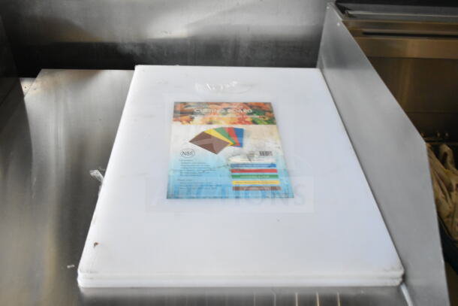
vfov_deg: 40.0
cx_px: 229
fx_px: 420
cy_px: 153
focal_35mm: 33
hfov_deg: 57.2
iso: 4000
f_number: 3.8
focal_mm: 22
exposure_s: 1/40
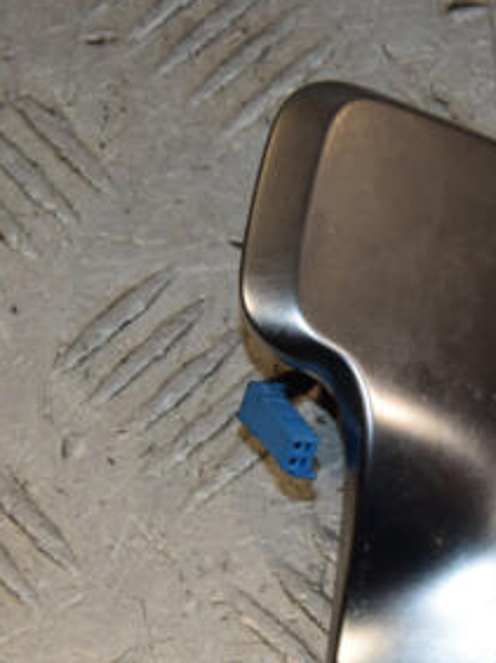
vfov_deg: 9.2
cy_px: 327
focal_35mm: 215
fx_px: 4114
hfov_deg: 6.9
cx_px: 515
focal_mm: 70
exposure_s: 1/200
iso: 800
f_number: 13
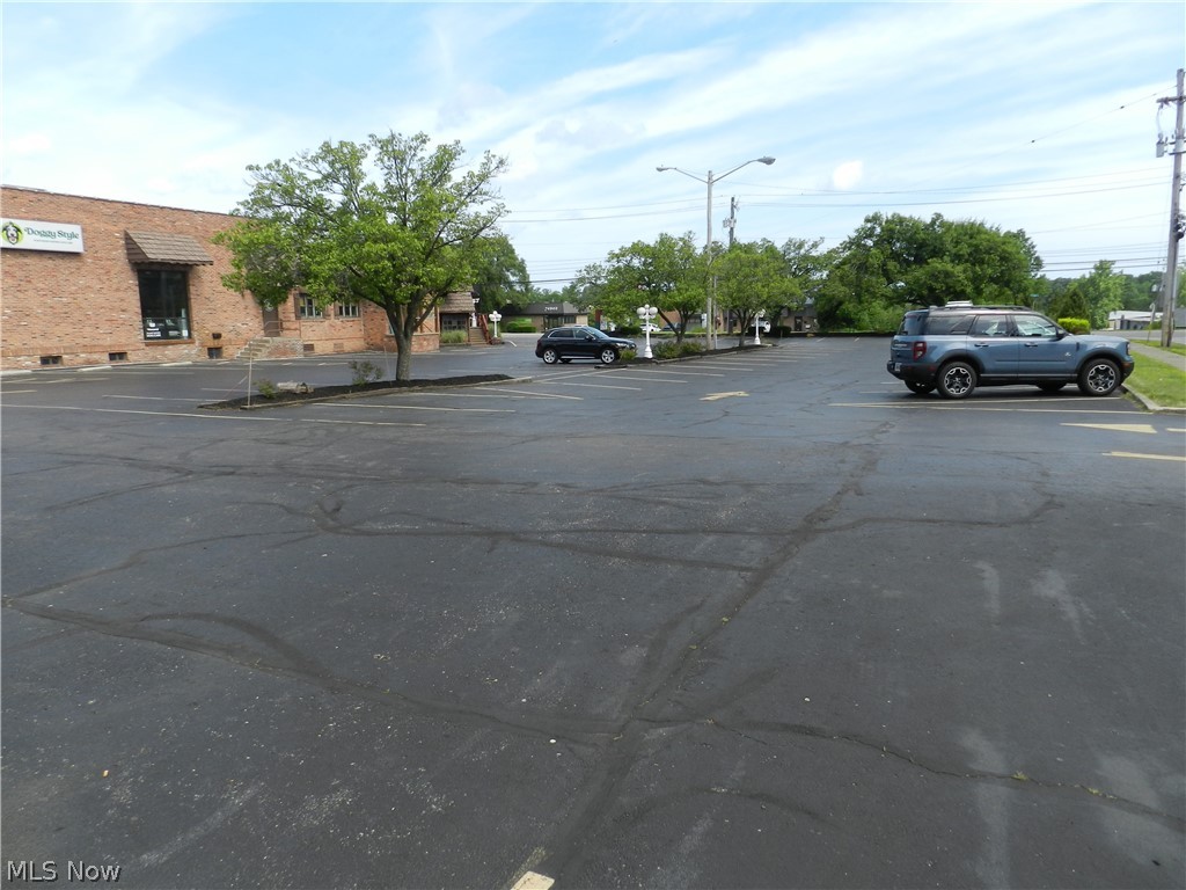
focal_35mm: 23
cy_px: 445
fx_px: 788
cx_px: 593
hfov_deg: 73.9
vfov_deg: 58.9
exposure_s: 1/800
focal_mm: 4
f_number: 3.4
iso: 160
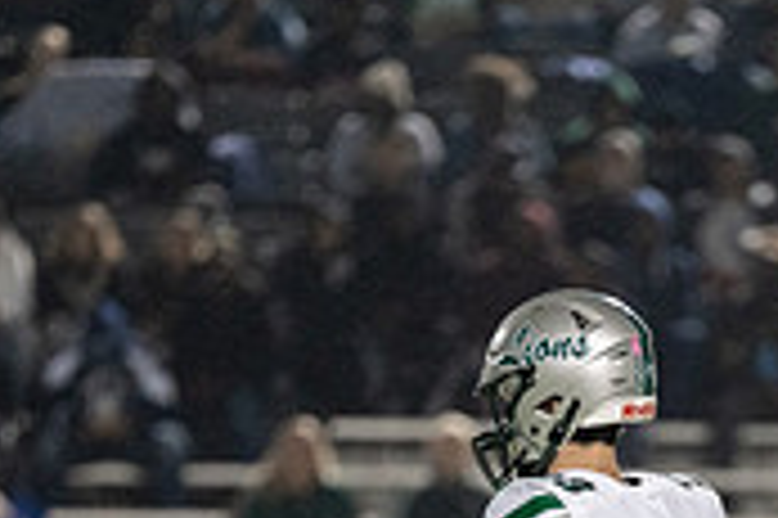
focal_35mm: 671
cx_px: 639
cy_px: 804
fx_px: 14487
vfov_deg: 2.0
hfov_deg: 3.1
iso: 3200
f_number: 2.8
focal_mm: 200
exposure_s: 1/1250
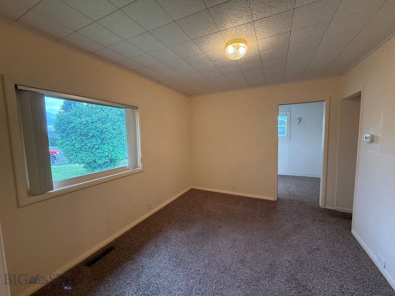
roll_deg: +1.7
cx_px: 198
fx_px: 160
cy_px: 148
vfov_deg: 85.7
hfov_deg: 102.1
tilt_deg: -3.7
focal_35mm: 14
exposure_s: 1/120
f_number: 2.2
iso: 400
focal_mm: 2.22
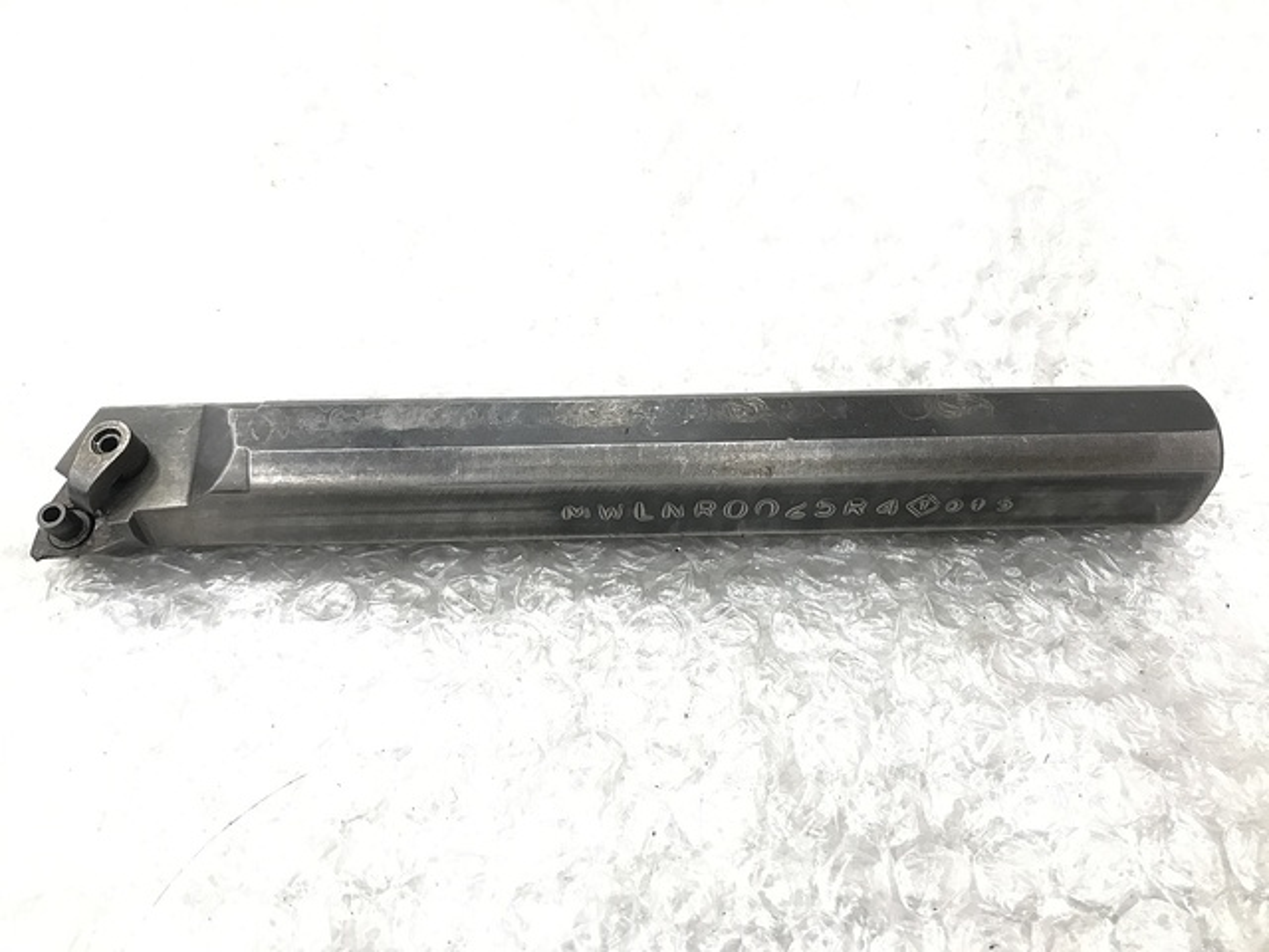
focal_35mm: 28
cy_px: 476
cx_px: 634
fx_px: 1026
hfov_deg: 63.4
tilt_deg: -56.7
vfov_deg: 49.7
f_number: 1.8
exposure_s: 1/17
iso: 40
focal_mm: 3.99
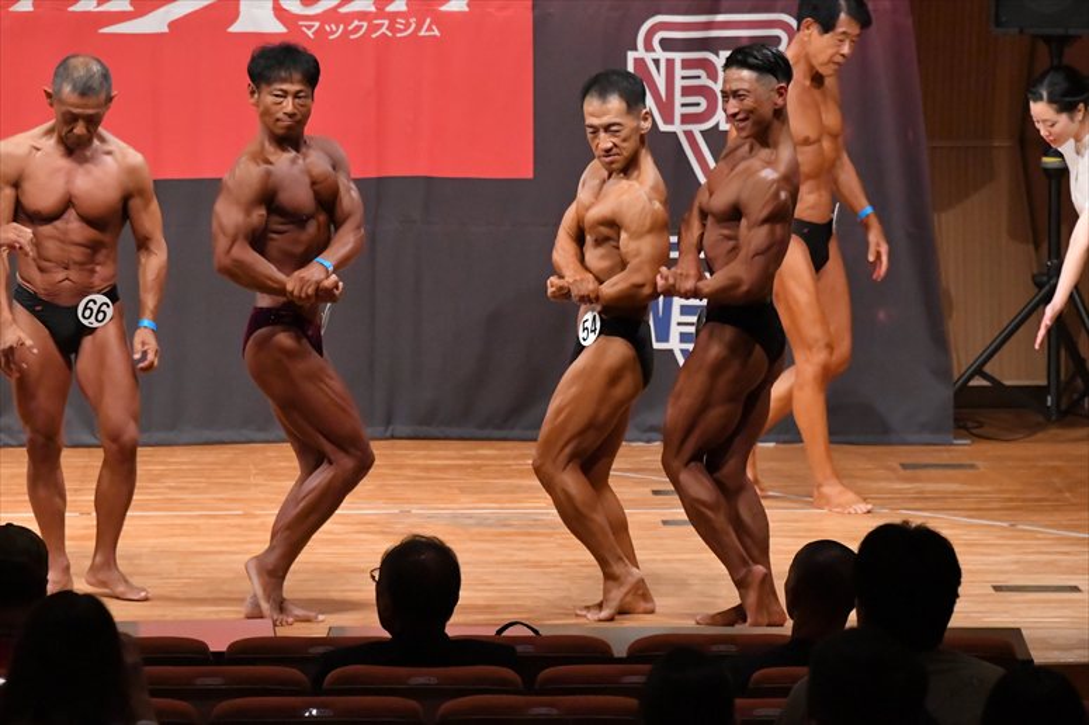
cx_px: 544
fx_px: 7257
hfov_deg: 8.6
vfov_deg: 5.7
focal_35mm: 240
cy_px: 362
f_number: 5.6
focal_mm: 160
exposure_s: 1/400
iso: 11400
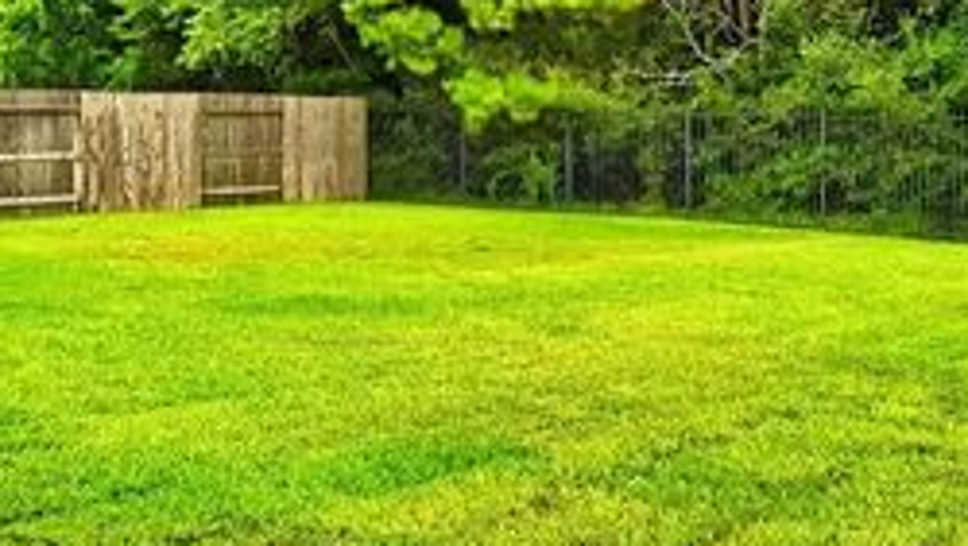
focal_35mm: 60
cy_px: 126
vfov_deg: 19.9
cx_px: 434
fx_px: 1541
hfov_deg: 34.8
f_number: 8
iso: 400
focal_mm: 14
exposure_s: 1/320
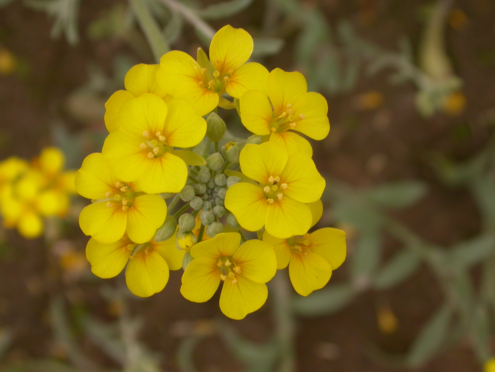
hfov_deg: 17.3
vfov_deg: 13.0
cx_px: 248
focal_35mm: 114
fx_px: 1630
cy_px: 186
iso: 100
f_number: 5.4
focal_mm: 23.7
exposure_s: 1/353
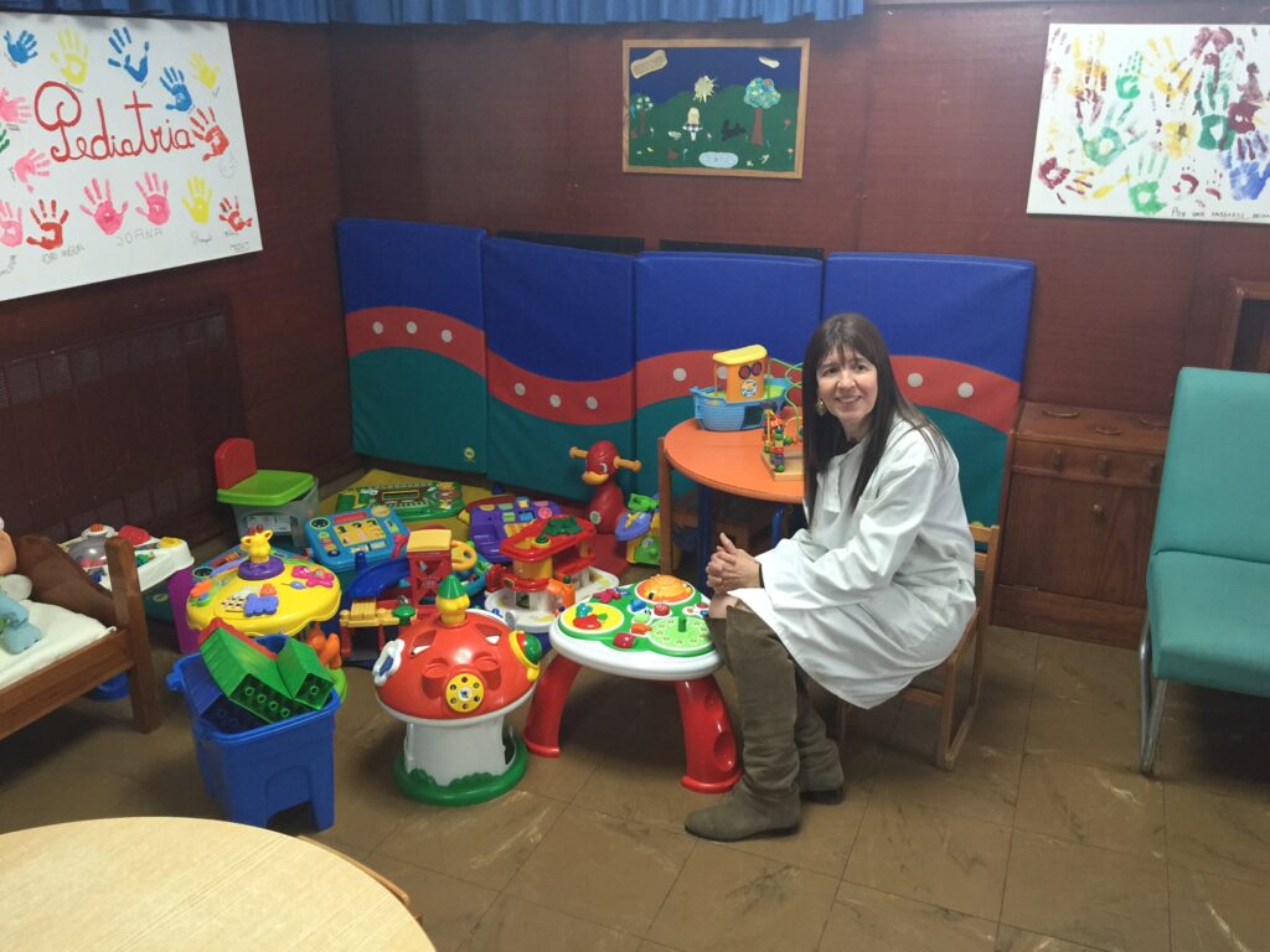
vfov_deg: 48.2
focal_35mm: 29
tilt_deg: -20.2
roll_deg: +0.0
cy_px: 476
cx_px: 635
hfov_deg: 61.7
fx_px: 1064
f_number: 2.2
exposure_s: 1/17
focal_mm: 4.15
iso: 100
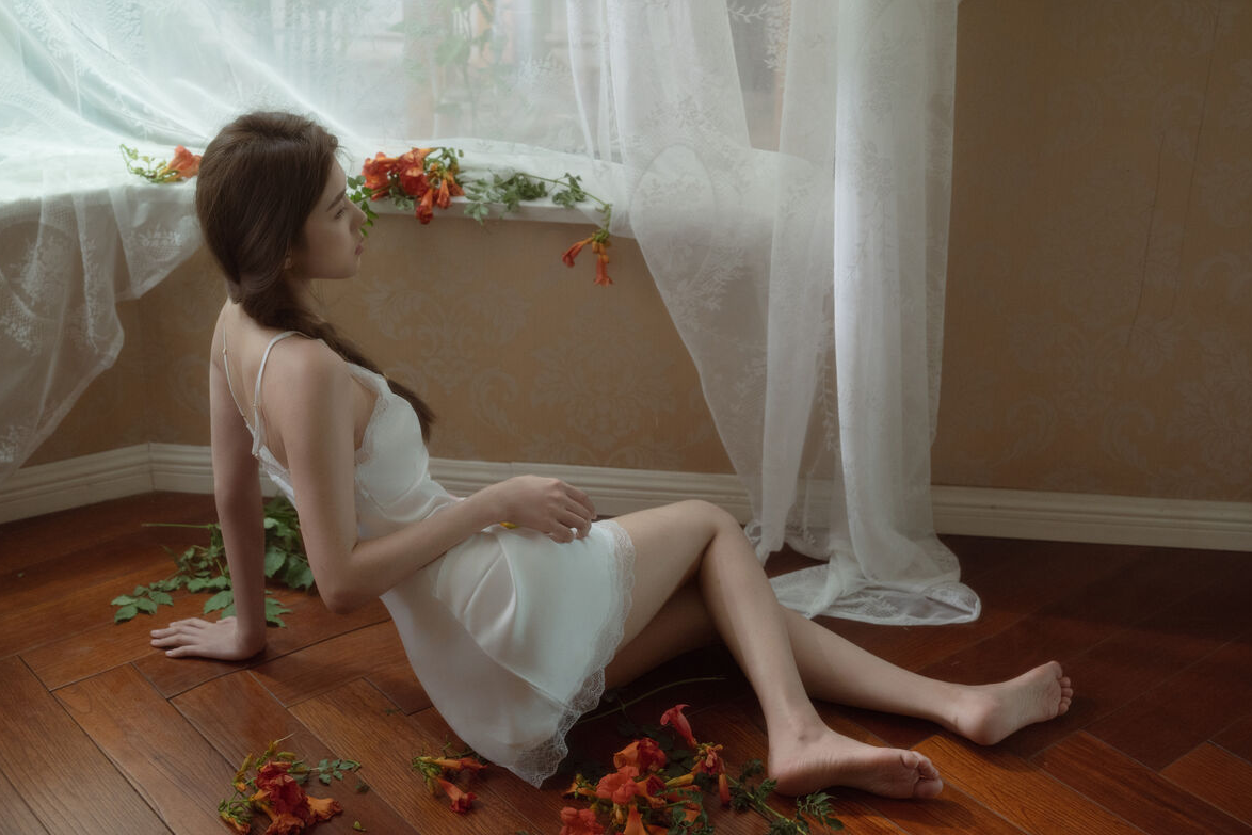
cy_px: 426
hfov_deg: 43.6
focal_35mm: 45
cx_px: 626
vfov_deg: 29.9
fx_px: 1565
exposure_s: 1/100
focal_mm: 44
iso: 1000
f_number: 4
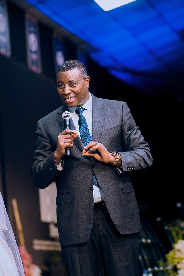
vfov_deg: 16.1
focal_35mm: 127
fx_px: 974
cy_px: 138
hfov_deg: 10.8
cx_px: 92
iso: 250
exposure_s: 1/125
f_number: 1.8
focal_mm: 85
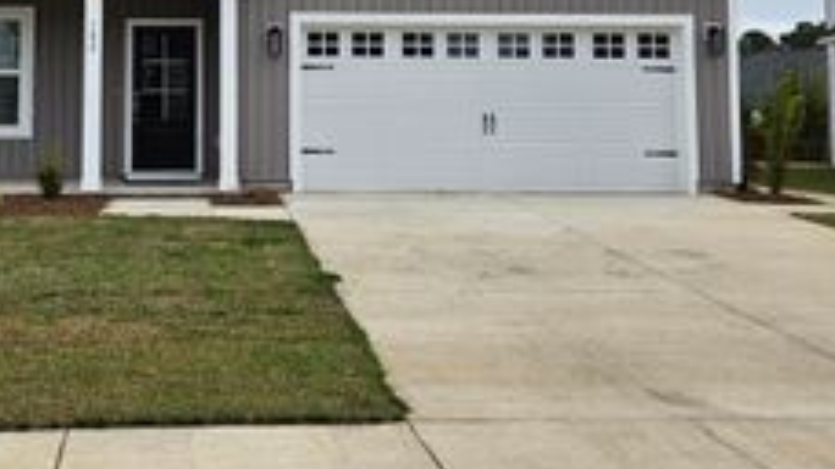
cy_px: 53
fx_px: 1217
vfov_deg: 21.4
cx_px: 227
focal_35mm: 55
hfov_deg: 37.1
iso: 25
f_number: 1.8
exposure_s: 1/320
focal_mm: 5.4
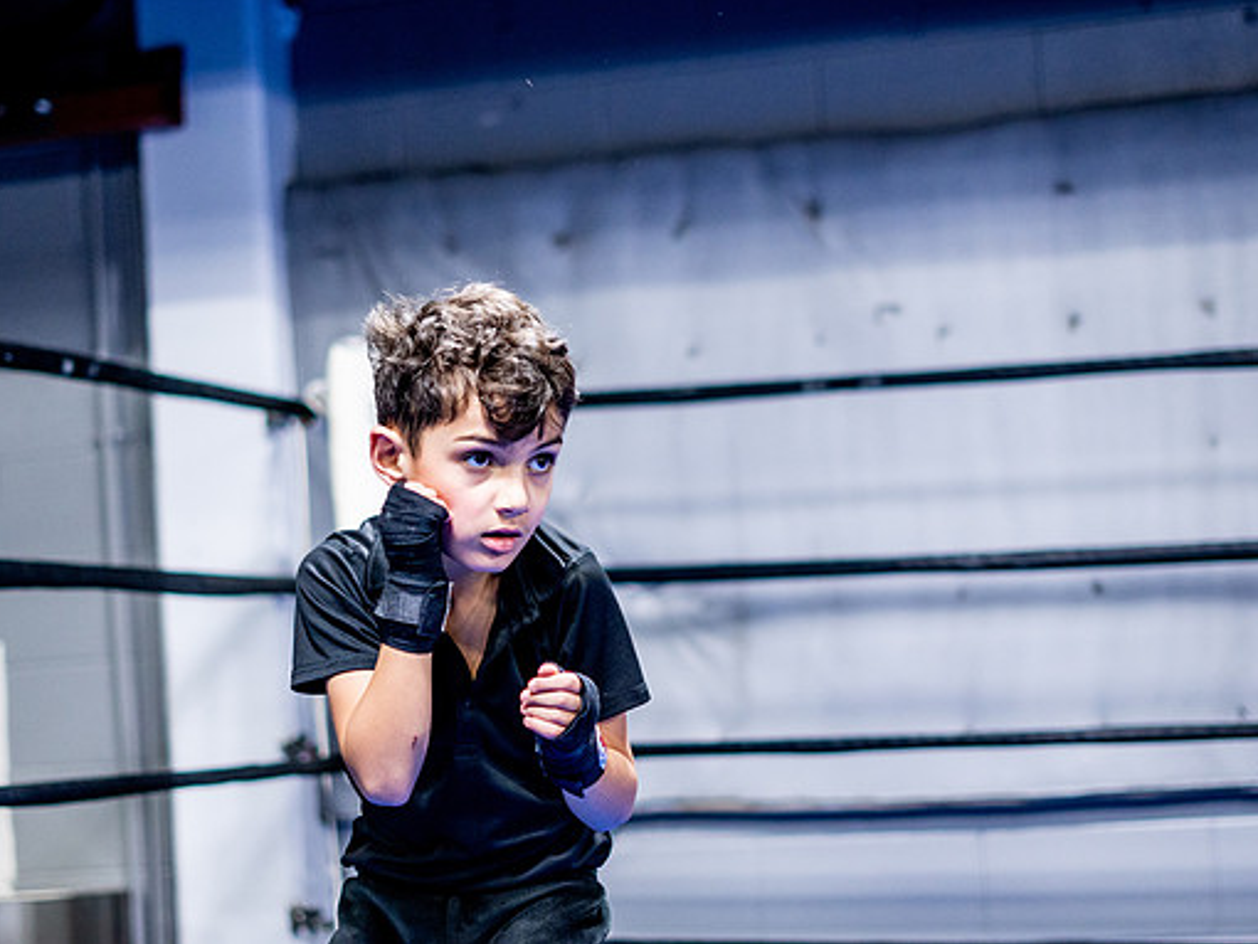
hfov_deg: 23.8
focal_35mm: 82
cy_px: 470
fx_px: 2981
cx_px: 577
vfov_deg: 18.0
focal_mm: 50
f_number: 1.8
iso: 2000
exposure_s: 1/500
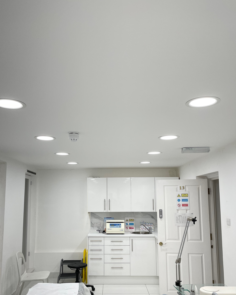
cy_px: 175
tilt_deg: +7.9
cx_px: 106
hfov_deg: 47.0
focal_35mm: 31
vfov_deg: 56.8
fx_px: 271
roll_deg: +0.1
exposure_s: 1/410
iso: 32
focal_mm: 4.2
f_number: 1.6
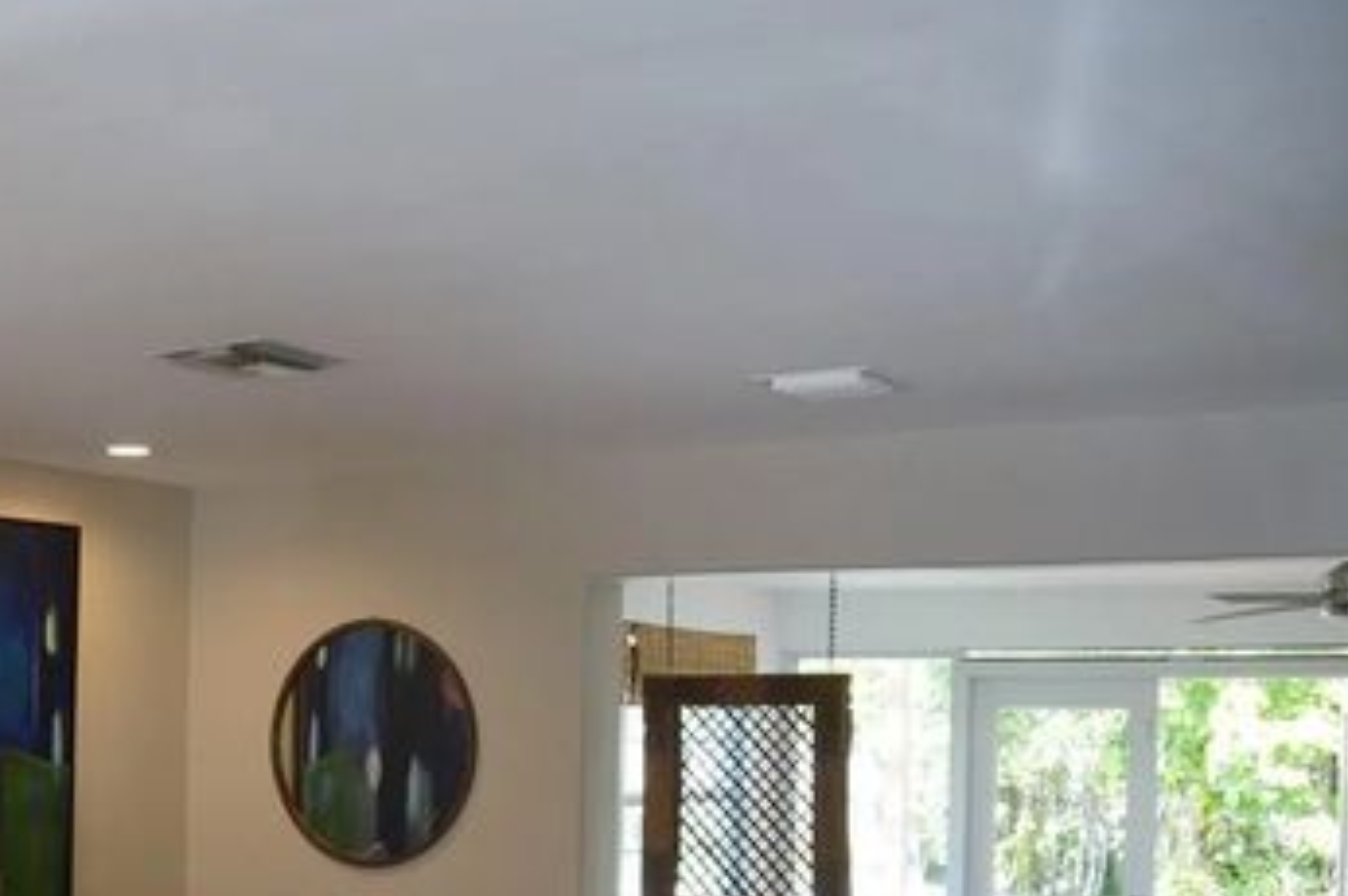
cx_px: 144
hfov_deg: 37.2
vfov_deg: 26.1
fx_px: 1870
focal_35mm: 50
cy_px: 791
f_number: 4
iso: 640
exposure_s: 1/160
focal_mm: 18
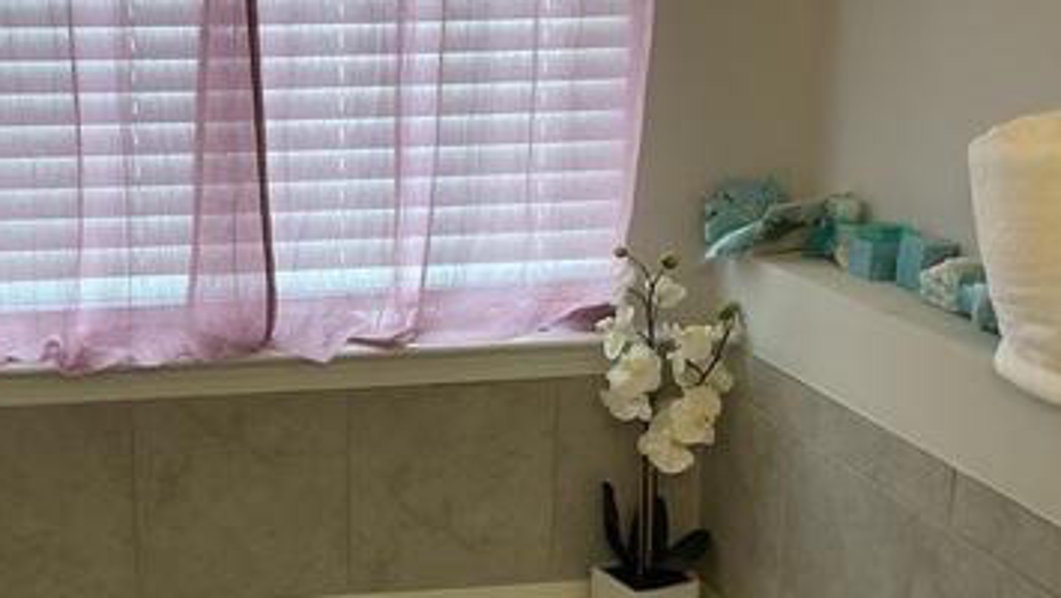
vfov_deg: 21.0
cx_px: 275
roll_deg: +0.6
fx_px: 1604
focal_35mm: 57
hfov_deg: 35.8
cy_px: 407
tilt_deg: -16.7
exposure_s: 1/120
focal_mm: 3
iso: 64
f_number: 1.8
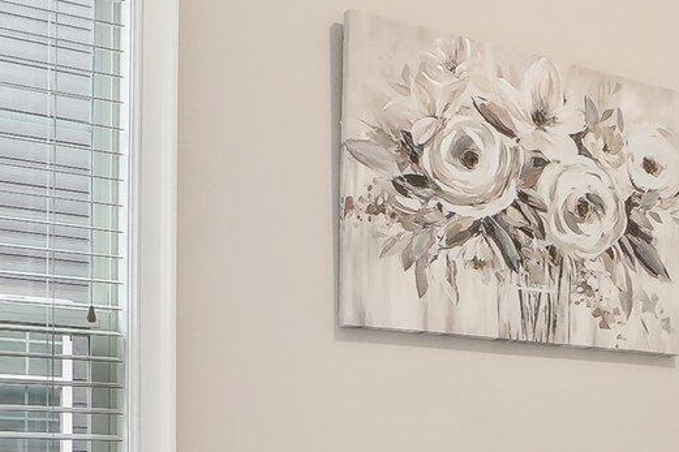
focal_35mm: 59
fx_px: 1112
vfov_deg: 21.7
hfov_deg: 30.3
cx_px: 752
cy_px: 500
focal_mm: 10
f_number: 8
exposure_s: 1/13
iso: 400
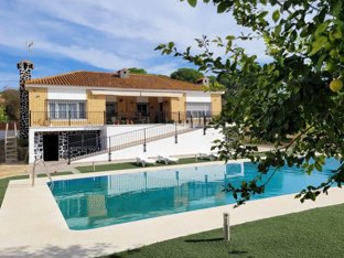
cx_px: 180
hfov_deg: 59.9
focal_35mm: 30
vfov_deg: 46.7
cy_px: 110
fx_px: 298
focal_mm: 5.4
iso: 40
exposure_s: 1/2929
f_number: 1.8
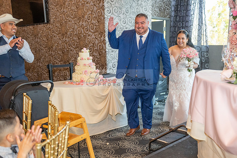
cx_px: 145
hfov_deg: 48.9
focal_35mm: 39
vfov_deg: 33.9
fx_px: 258
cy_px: 97
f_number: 2.8
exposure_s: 1/200
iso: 1000
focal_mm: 32
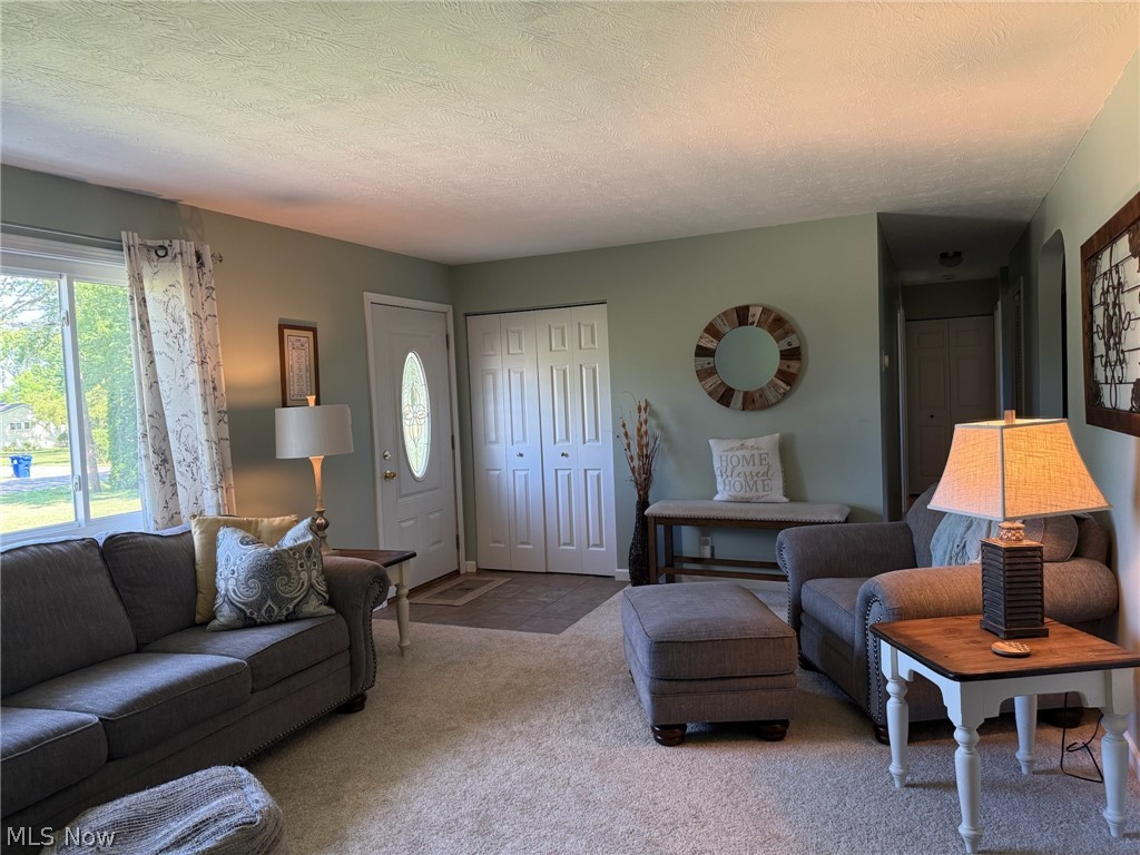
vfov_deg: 56.8
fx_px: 790
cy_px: 428
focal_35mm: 24
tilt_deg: -2.6
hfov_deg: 71.6
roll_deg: +2.4
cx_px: 570
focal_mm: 6.76
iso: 250
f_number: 1.78
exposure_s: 1/120
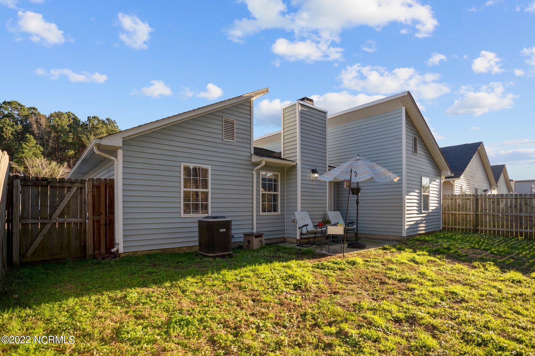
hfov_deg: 93.3
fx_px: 253
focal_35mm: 17
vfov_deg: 70.4
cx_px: 268
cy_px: 178
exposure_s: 1/100
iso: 160
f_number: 8
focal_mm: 17
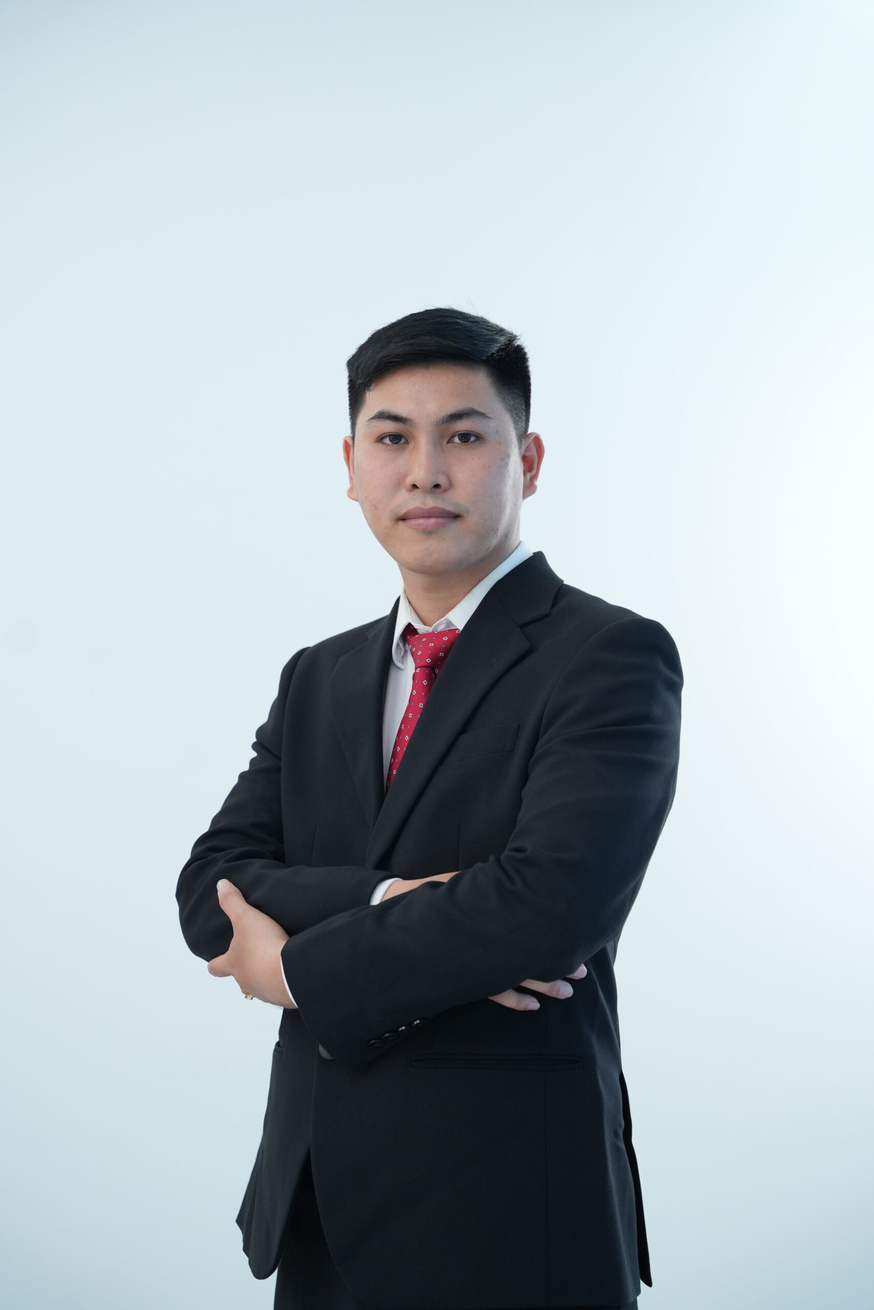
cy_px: 655
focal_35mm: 61
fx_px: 2228
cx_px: 437
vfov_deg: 32.8
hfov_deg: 22.2
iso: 1600
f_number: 3.5
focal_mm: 61.2
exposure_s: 1/100
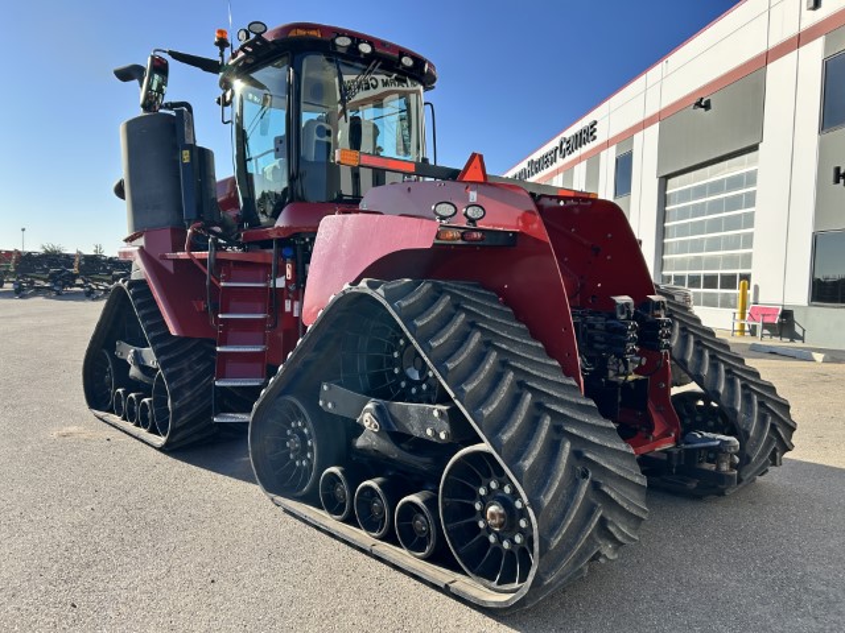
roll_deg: -1.2
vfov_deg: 53.1
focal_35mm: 26
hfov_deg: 67.3
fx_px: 635
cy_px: 316
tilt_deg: -3.9
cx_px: 422
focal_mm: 5.7
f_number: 1.5
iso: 50
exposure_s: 1/2513
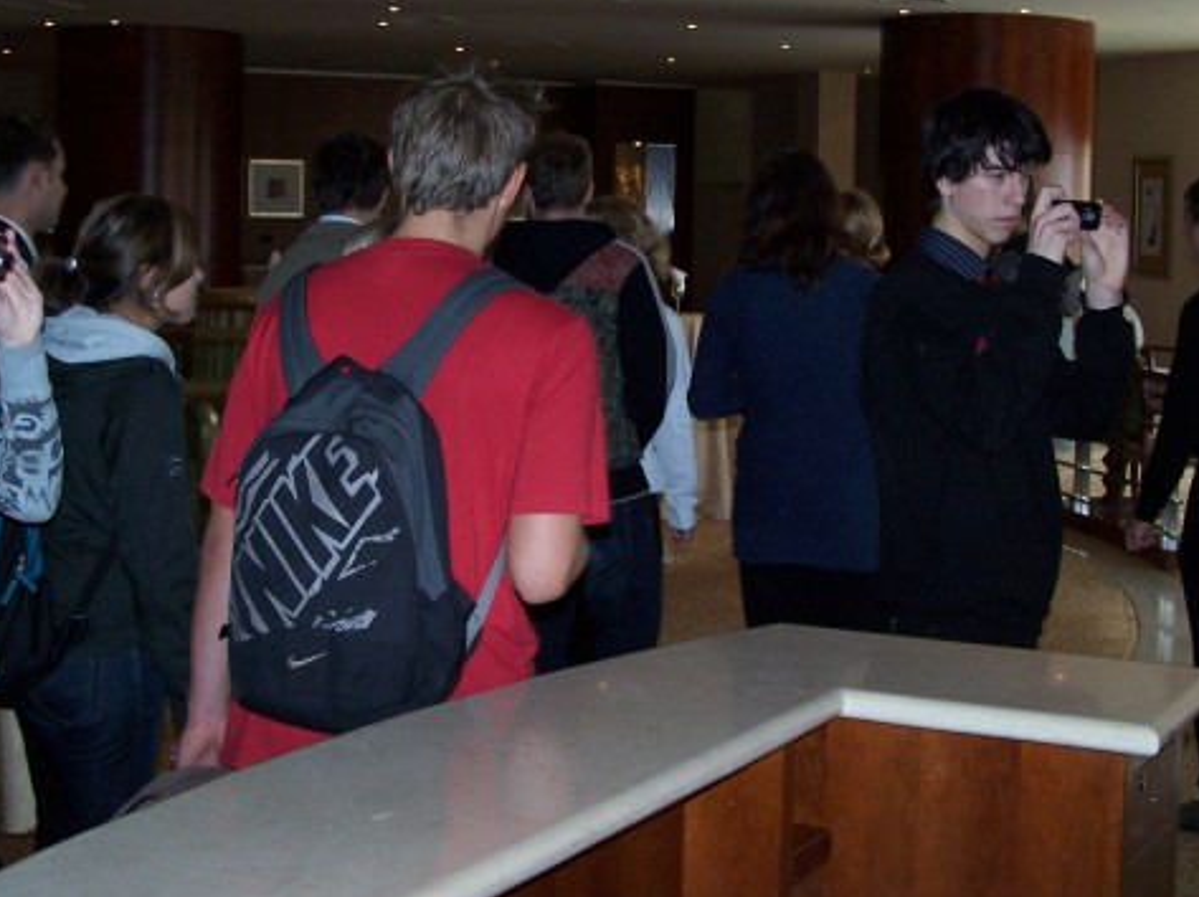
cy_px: 398
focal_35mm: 65
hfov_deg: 29.8
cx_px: 677
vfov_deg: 22.5
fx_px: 2250
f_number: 3
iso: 140
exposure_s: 1/60
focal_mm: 8
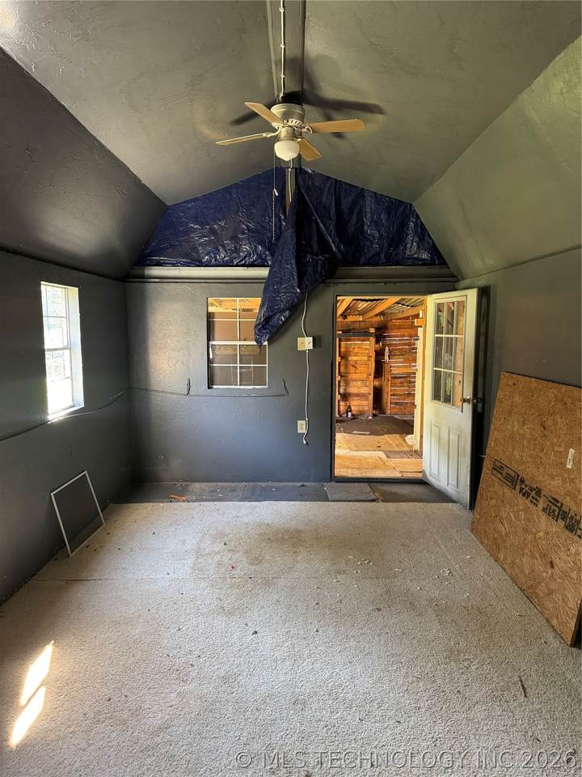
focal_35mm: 24
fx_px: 538
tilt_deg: -7.3
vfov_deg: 71.6
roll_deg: +0.2
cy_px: 388
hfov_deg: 56.8
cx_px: 291
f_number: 1.78
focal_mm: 6.76
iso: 400
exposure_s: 1/60
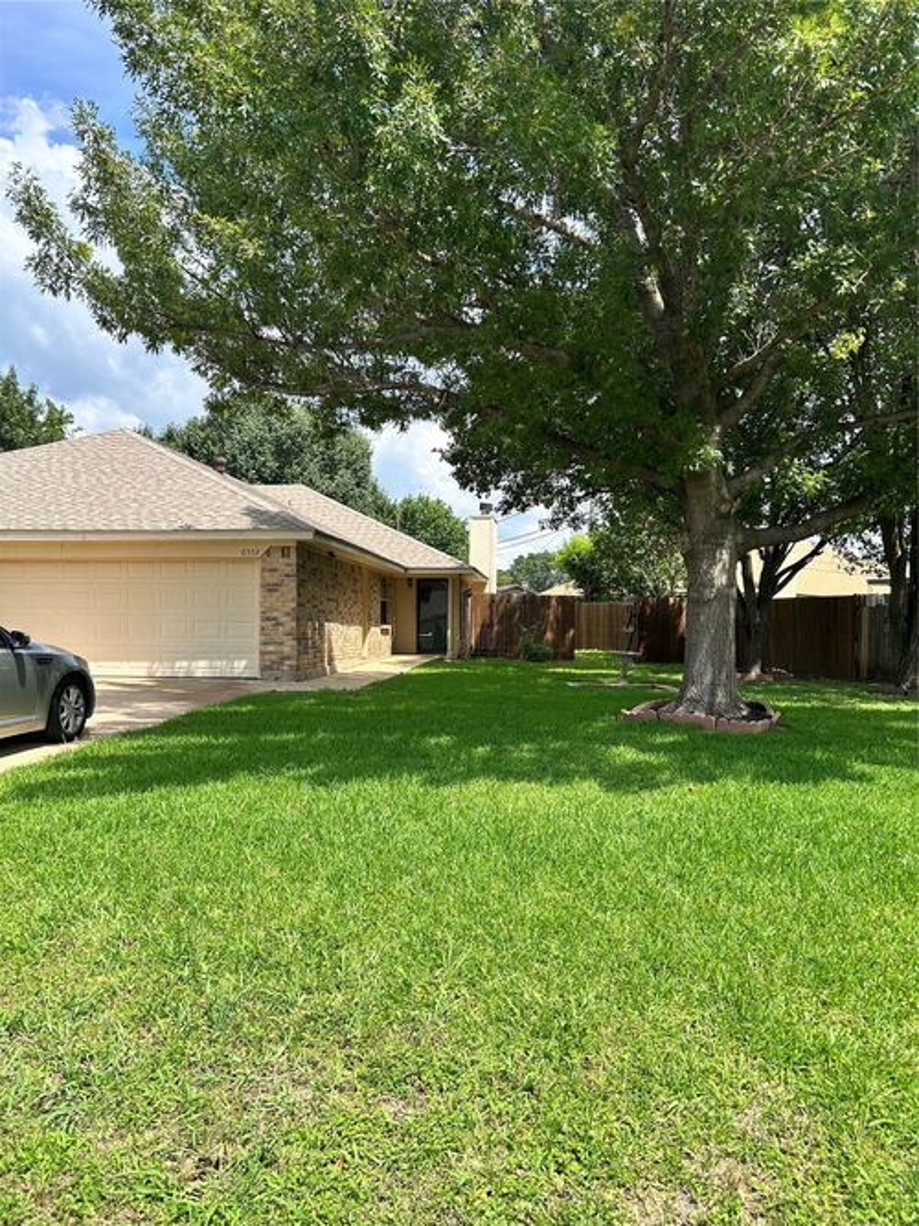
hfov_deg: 53.0
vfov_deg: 67.3
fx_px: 921
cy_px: 613
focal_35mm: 26
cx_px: 460
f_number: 1.5
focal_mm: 5.7
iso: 50
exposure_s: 1/2299
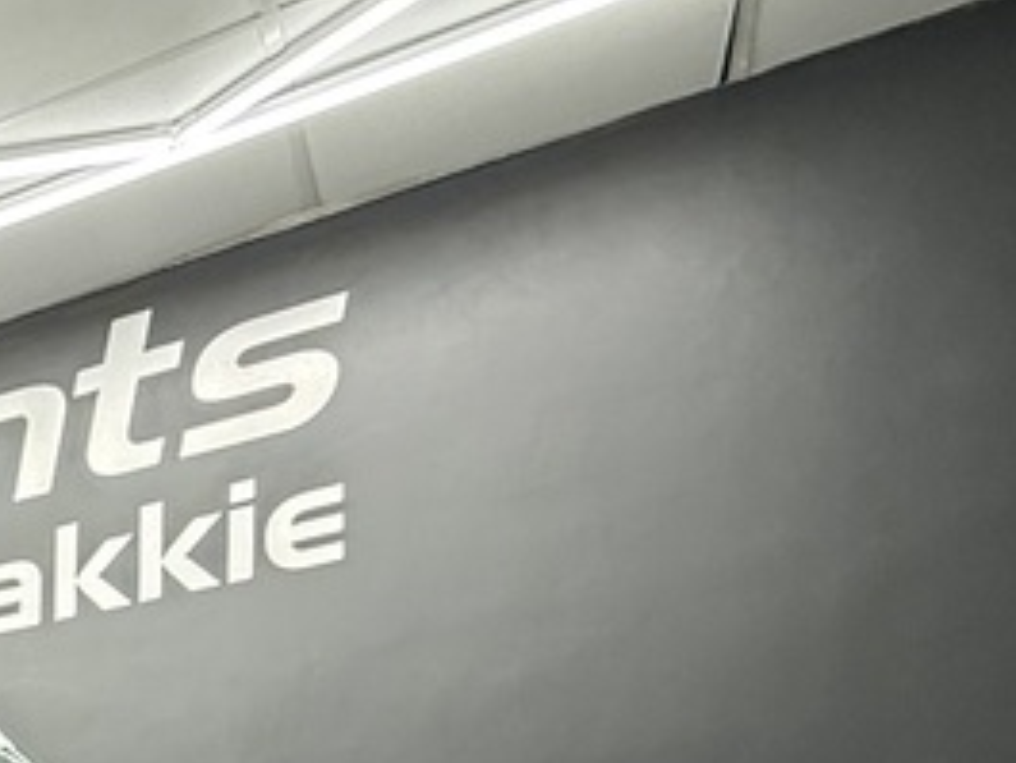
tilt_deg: -3.5
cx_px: -728
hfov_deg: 23.1
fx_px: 1586
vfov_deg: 21.0
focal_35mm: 54
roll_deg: +0.7
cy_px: 1265
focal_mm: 2.22
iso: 320
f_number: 2.2
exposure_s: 1/100
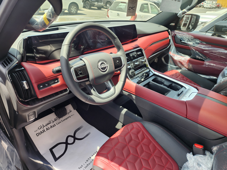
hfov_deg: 73.9
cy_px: 85
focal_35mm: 23
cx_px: 114
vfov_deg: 58.9
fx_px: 151
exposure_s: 1/100
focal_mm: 6.4
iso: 16
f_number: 1.8
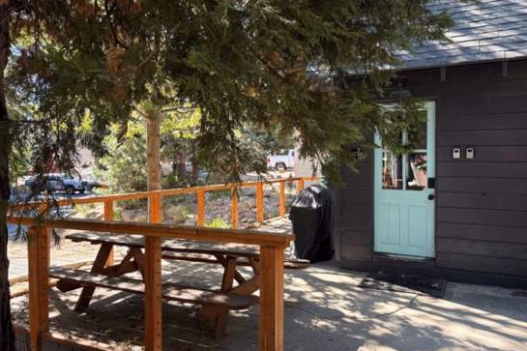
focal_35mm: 29
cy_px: 170
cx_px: 258
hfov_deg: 63.7
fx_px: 424
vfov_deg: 44.9
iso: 100
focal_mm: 5.96
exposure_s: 1/228
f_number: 1.6
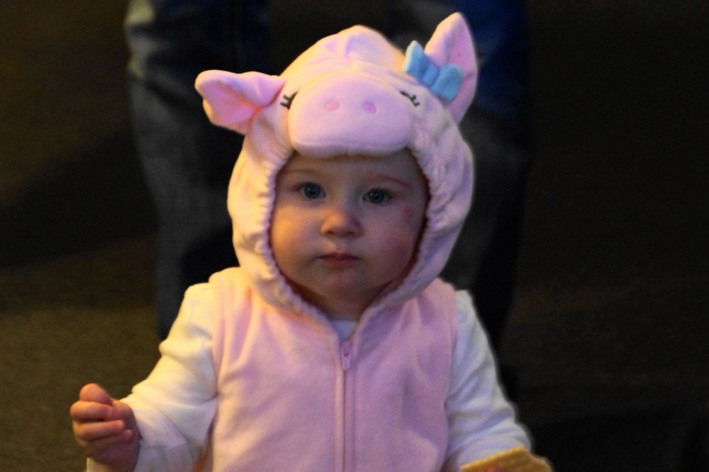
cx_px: 354
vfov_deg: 8.3
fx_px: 3248
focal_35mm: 165
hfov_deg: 12.5
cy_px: 236
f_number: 5.6
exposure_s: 1/6
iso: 1600
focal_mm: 110
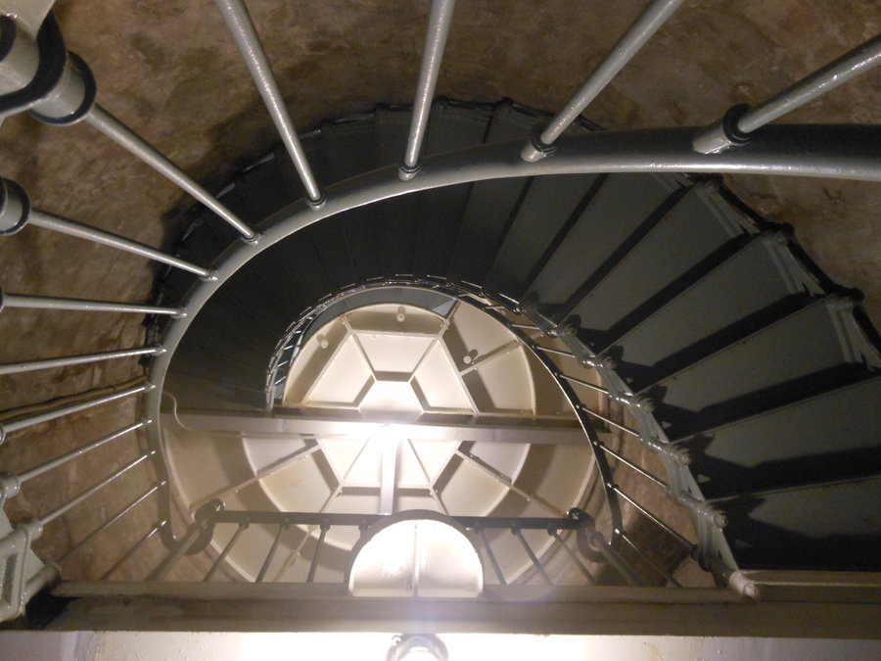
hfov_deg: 69.4
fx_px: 636
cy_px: 330
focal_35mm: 25
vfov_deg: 54.9
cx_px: 440
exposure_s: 1/13
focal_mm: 4.5
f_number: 3.2
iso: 400
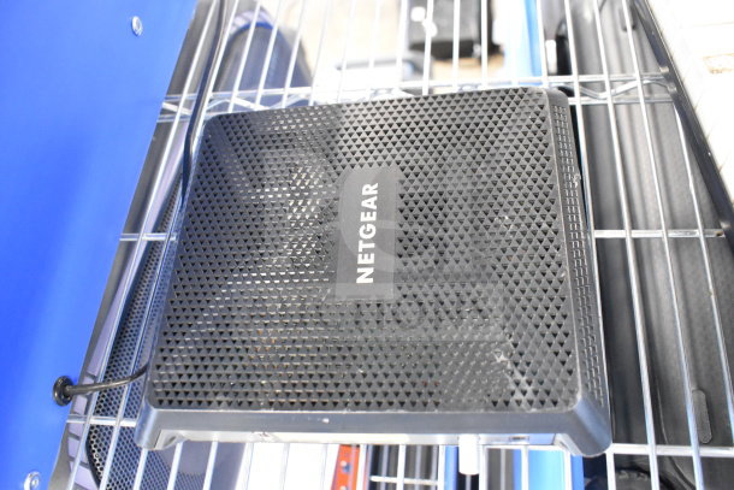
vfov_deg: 41.7
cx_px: 367
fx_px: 642
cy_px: 245
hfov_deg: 59.5
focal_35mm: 32
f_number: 3.8
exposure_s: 1/30
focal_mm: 21
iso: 7200
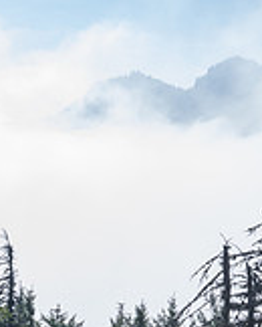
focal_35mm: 133
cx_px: -14
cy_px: 291
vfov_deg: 14.3
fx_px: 1287
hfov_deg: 11.5
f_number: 14
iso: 400
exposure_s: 1/320
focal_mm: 51
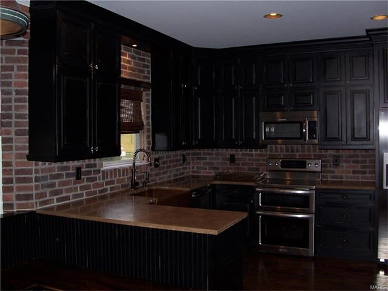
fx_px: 392
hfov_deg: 52.6
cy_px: 146
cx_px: 194
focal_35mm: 35
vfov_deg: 40.7
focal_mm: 6
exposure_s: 1/60
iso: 80
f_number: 2.8
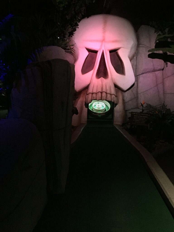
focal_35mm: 29
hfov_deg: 48.2
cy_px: 116
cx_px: 87
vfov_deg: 61.7
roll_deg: -1.3
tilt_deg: -12.9
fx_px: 194
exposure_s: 1/17
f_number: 2.2
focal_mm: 4.15
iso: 320
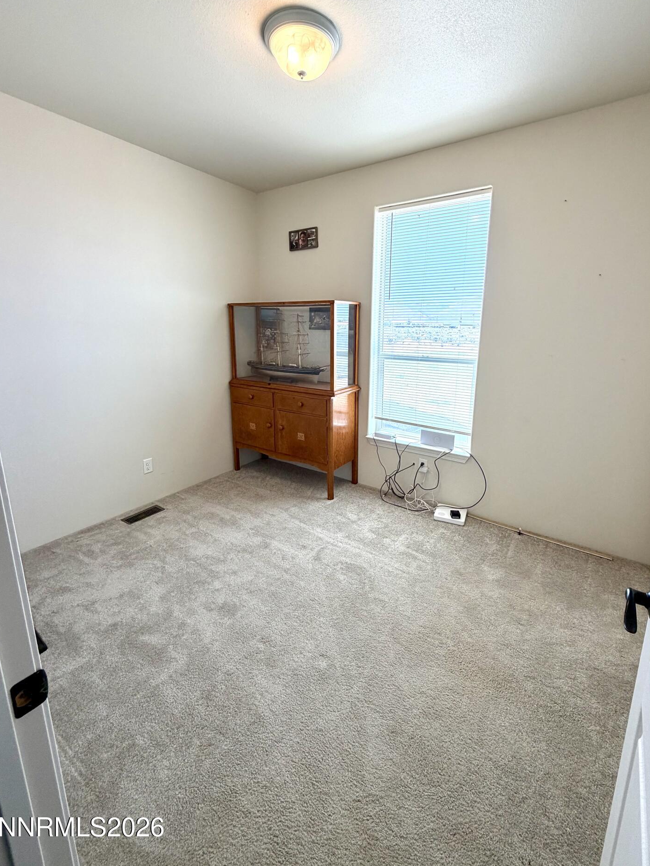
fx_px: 376
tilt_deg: -12.2
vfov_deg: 98.0
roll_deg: -0.8
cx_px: 343
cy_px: 406
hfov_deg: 81.7
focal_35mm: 15
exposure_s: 1/120
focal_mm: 2.22
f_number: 2.2
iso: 100
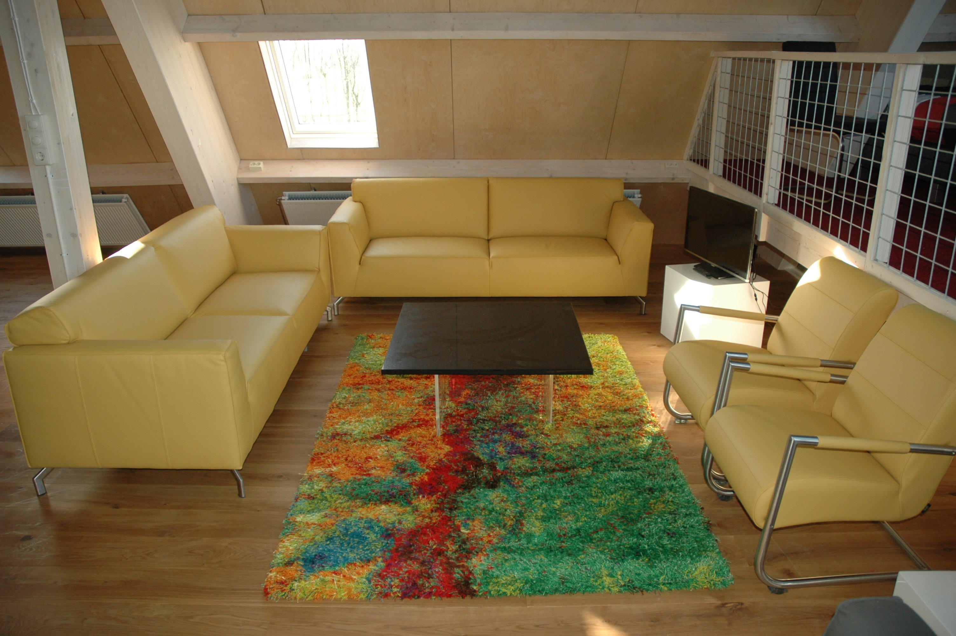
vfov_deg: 47.8
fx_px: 716
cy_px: 318
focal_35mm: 27
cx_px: 478
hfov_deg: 67.4
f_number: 3.5
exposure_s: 1/160
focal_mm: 18
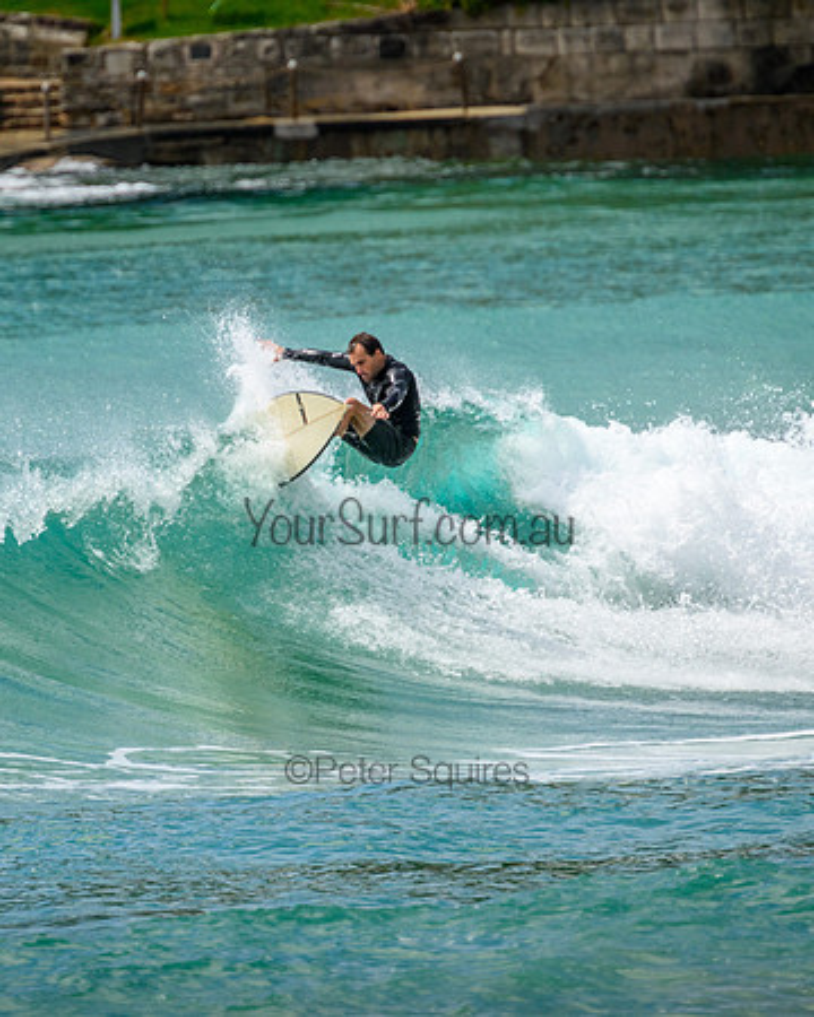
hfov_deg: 1.4
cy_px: 508
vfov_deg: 1.7
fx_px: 33914
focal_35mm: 1126
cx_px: 313
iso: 800
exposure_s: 1/2000
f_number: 11
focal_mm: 800
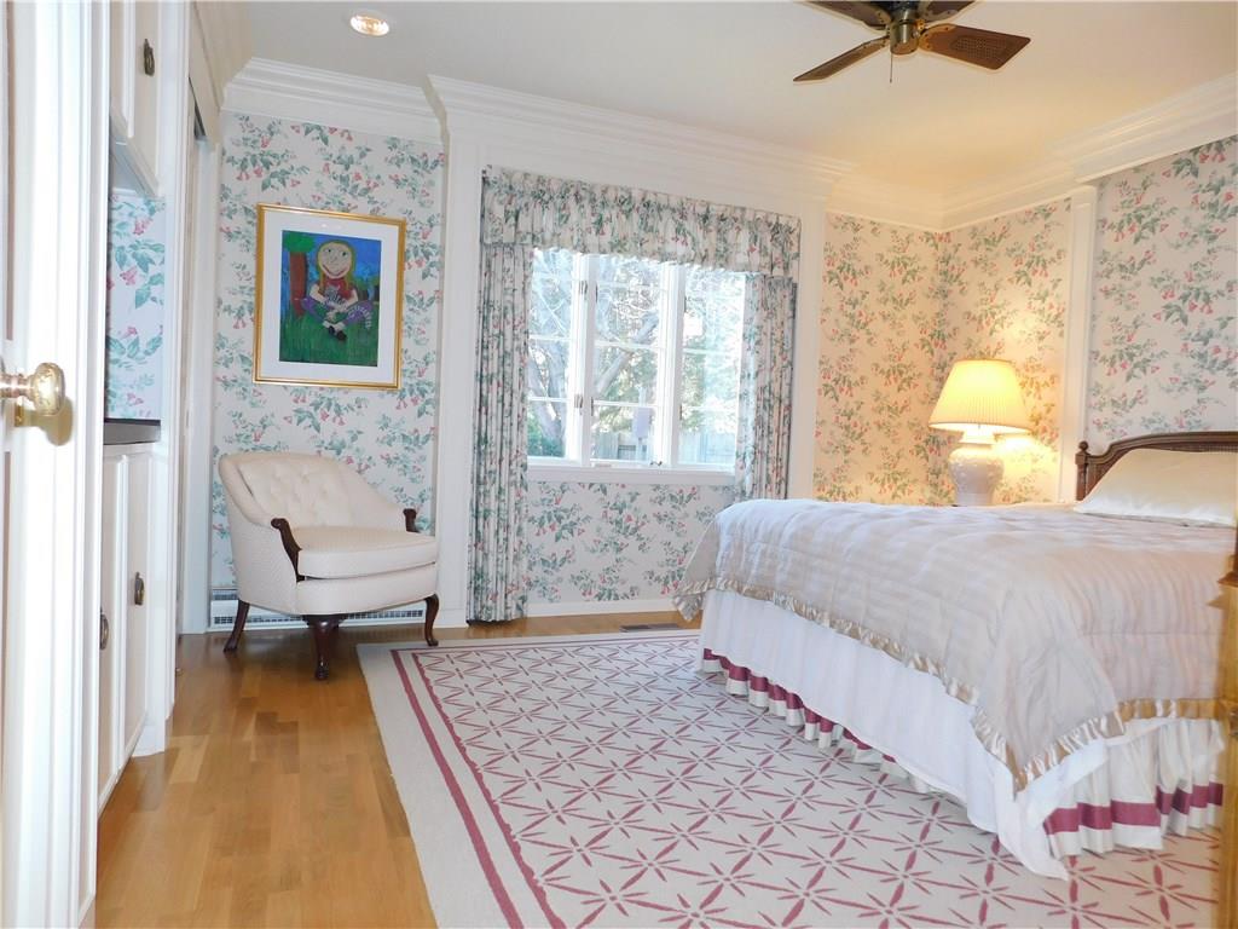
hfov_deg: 73.9
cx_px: 619
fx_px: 823
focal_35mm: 23
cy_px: 464
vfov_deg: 58.9
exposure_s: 1/30
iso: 200
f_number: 3
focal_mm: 4
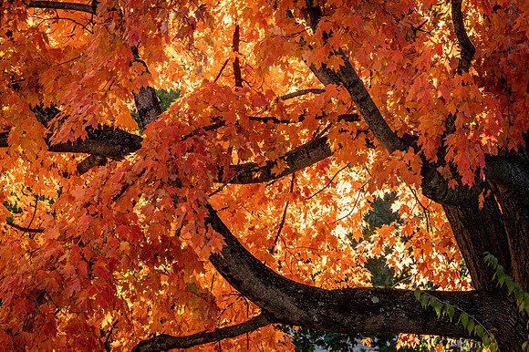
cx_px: 259
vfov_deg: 5.6
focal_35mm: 243
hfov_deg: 8.5
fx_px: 3573
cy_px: 186
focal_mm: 230
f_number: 13
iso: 250
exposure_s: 1/80
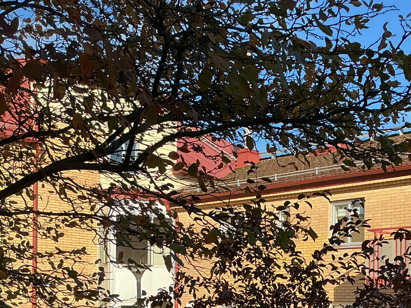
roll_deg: -1.3
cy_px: 295
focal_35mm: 59
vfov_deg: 23.9
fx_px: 700
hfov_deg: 31.8
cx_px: 332
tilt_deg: +1.6
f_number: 1.8
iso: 25
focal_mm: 3
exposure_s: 1/929
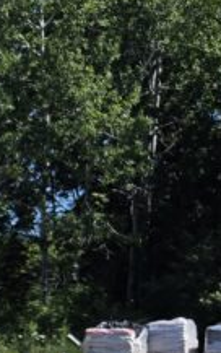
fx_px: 1106
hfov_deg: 10.0
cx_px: -309
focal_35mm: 115
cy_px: 351
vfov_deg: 17.7
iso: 25
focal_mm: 5.4
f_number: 1.8
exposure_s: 1/2163
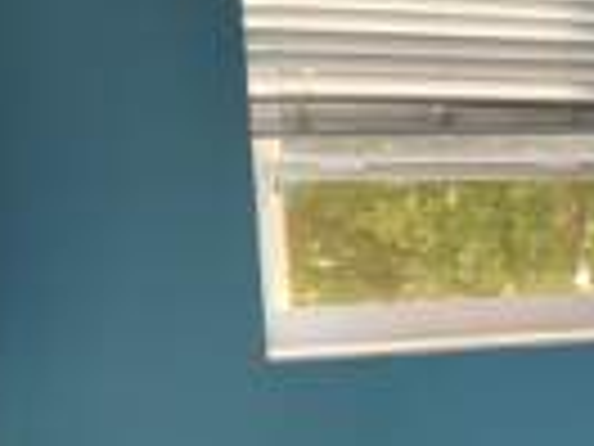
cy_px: 374
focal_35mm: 87
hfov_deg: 18.9
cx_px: 968
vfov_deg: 16.8
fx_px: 1493
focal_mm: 5.56
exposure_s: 1/120
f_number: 1.8
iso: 641
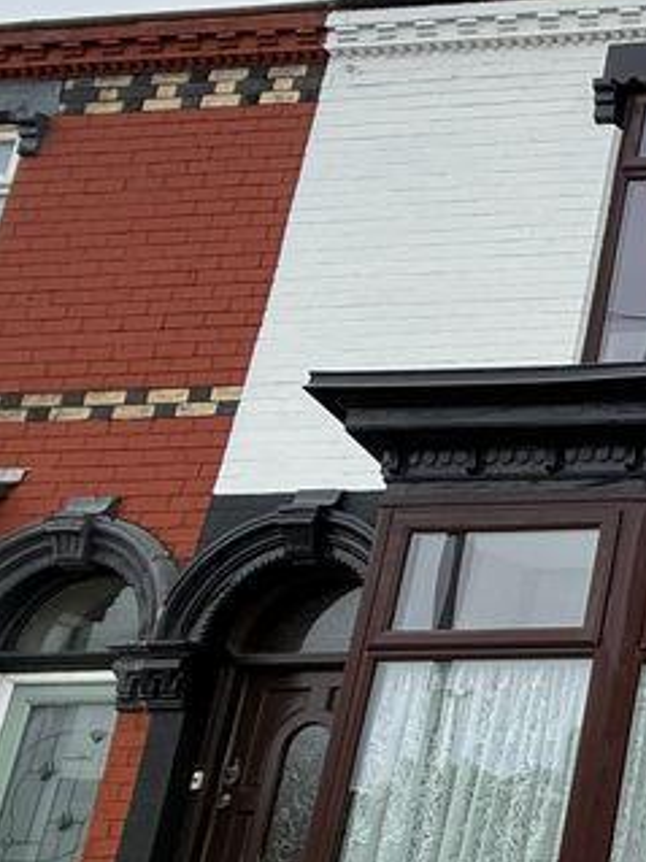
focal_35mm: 45
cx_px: 1338
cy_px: 611
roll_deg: +0.5
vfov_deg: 41.2
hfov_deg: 18.4
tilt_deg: +17.2
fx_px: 1120
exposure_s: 1/1312
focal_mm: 2.22
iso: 50
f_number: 2.2
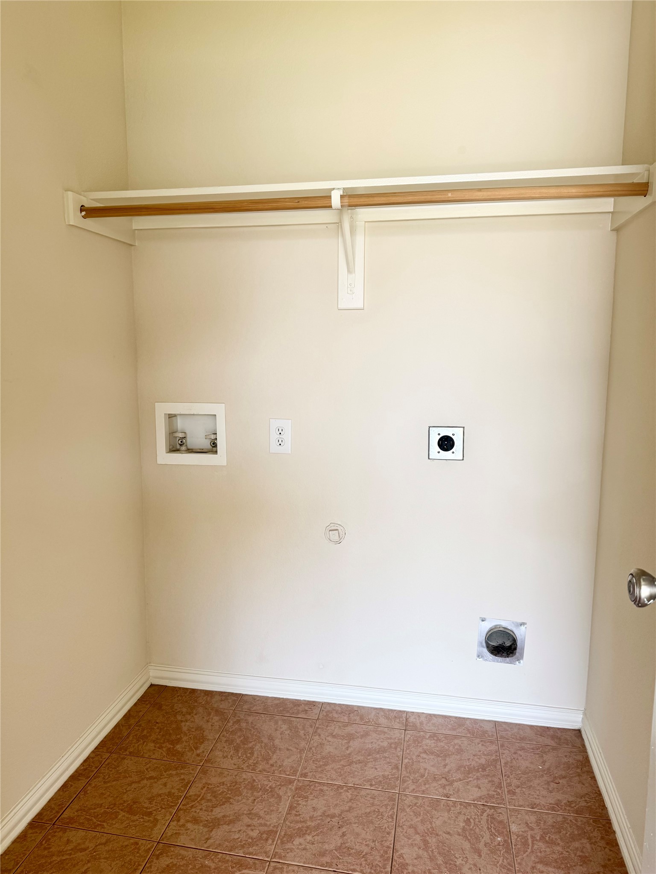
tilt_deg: -8.6
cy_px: 437
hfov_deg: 56.8
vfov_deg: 71.6
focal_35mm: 24
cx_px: 328
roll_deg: -0.2
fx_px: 606
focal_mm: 6.76
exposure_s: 1/121
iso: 80
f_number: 1.78
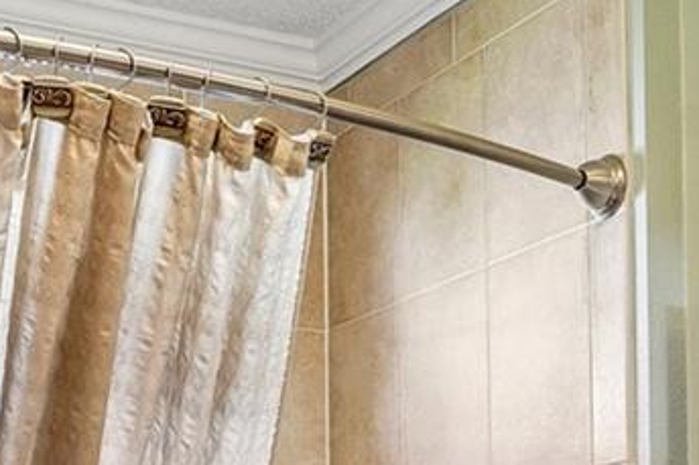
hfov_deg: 25.6
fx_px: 1533
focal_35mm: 79
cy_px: 688
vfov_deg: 15.9
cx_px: 427
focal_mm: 17
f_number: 8
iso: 160
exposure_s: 1/3.33
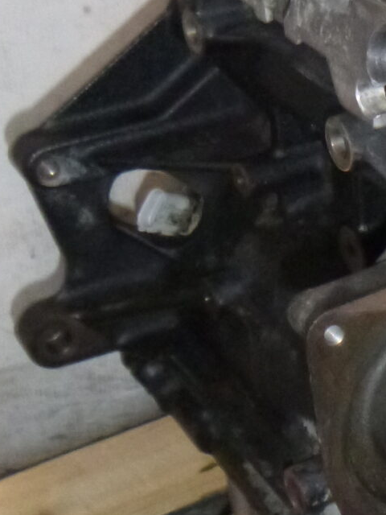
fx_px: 1487
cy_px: 127
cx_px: 581
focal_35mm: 100
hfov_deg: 13.9
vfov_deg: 19.5
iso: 400
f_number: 3.9
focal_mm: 4.5
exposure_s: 1/125
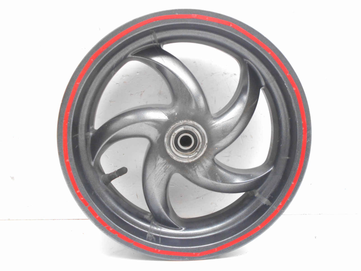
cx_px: 180
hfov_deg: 60.0
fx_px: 313
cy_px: 136
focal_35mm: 30
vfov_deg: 46.8
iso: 280
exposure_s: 1/30
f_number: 3.4
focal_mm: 5.1
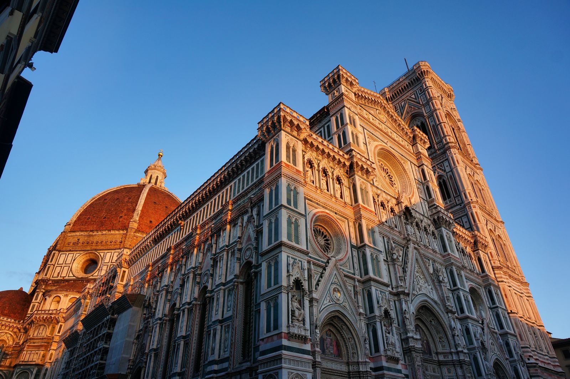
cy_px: 190
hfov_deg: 73.8
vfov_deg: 53.0
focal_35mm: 24
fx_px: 380
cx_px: 285
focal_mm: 16
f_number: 8
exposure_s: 1/30
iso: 100
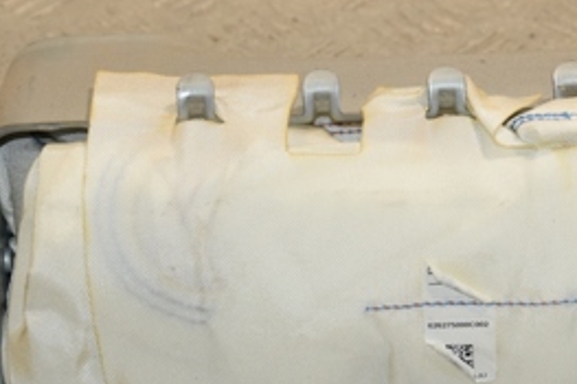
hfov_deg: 10.8
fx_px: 3043
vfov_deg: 7.2
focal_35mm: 190
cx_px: 432
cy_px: 191
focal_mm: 52
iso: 800
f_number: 7.1
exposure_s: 1/200
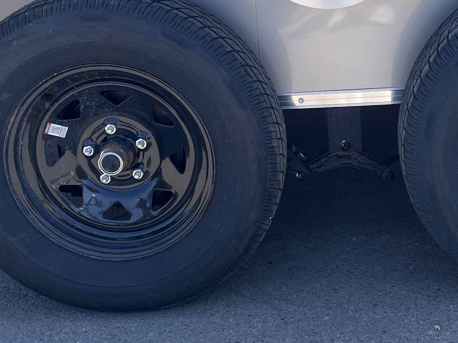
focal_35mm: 68
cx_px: 332
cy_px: 115
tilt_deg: -18.5
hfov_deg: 28.2
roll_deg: +2.2
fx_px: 900
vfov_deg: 21.5
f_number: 1.6
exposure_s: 1/772
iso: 50
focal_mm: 5.1
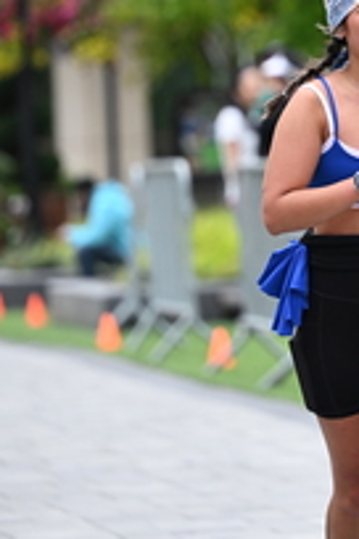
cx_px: 416
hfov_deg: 3.4
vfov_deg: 5.1
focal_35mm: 405
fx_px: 6058
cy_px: 108
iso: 640
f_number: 2.8
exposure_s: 1/2000
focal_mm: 150
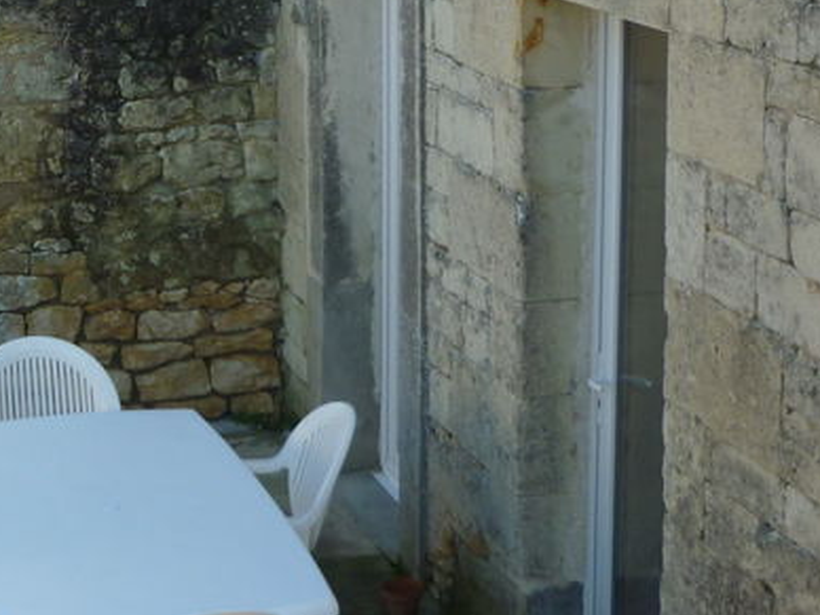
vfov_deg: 17.2
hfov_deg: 22.3
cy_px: 123
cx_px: 27
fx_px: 2014
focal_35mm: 85
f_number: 2.8
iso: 80
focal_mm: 5.5
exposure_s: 1/400
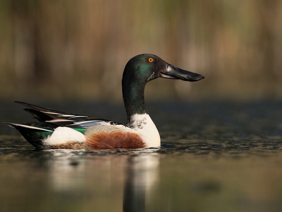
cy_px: 109
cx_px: 125
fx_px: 6242
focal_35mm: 766
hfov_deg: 2.6
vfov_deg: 1.9
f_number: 9
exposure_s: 1/2000
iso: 320
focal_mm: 600
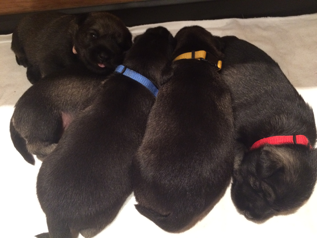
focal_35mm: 29
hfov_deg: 61.7
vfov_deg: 48.2
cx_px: 158
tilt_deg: -53.2
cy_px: 119
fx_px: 266
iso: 320
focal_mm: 4.15
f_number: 2.2
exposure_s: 1/17
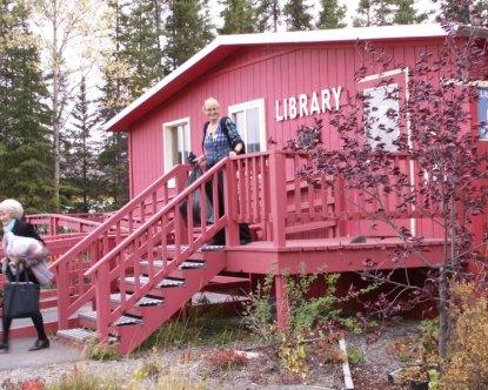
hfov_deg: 32.5
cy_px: 196
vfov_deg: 26.2
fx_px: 838
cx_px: 245
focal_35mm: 58
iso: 50
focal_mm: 9.17
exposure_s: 1/40
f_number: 4
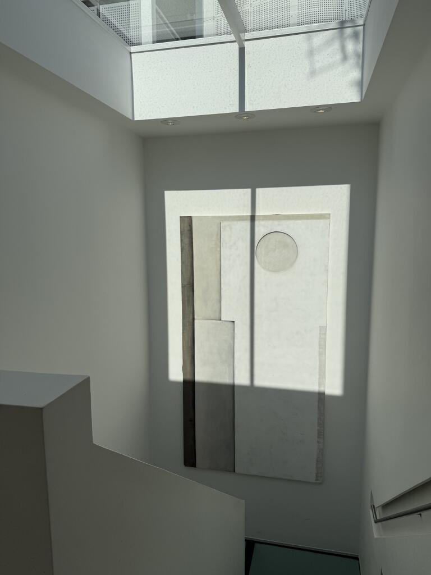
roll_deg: +0.0
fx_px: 398
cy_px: 288
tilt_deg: -7.4
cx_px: 216
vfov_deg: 71.6
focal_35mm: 24
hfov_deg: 56.8
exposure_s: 1/14286
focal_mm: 6.76
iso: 80
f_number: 1.78
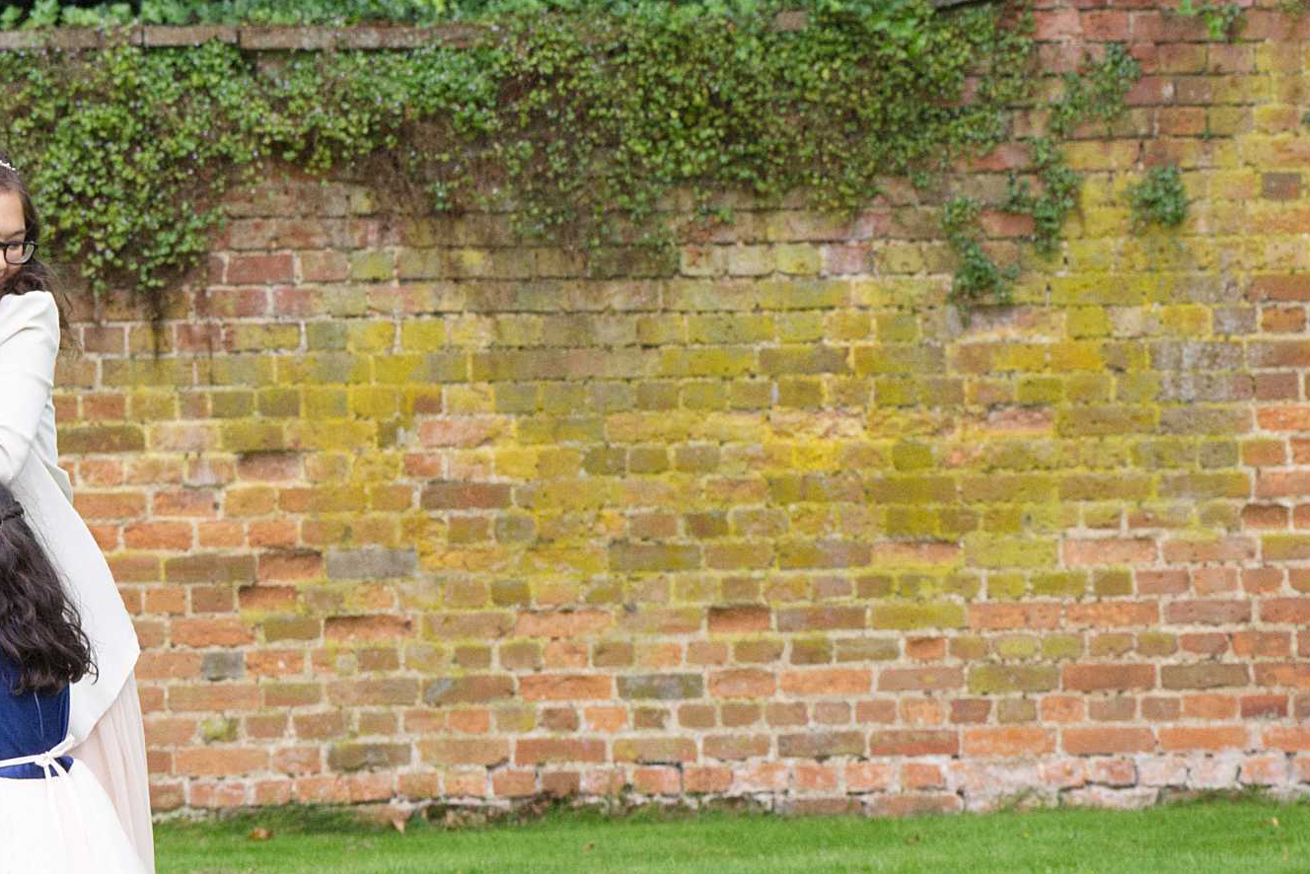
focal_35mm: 593
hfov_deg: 3.5
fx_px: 21582
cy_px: 429
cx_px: 202
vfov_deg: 2.3
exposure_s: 1/400
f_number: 11
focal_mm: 210
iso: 500
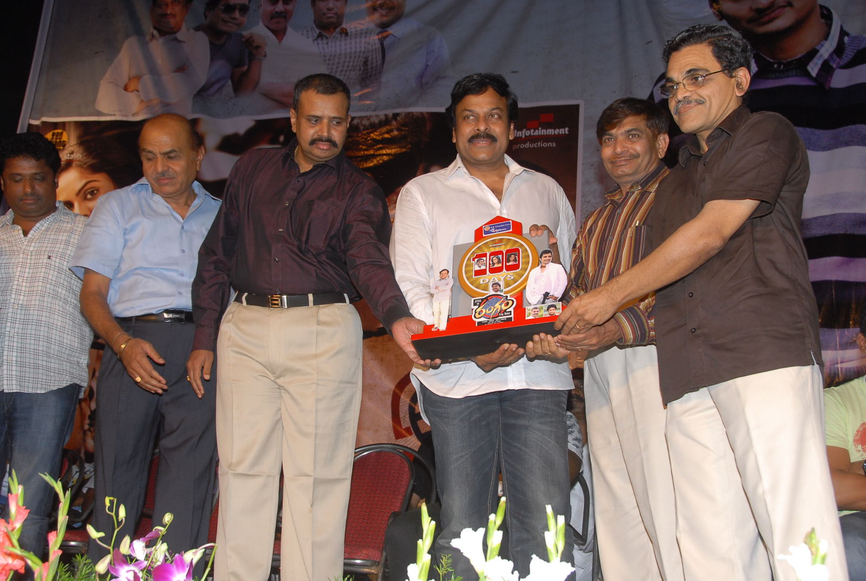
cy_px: 290
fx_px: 976
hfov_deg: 47.8
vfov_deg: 33.2
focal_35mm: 40
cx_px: 433
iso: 320
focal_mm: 27
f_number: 6.3
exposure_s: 1/125
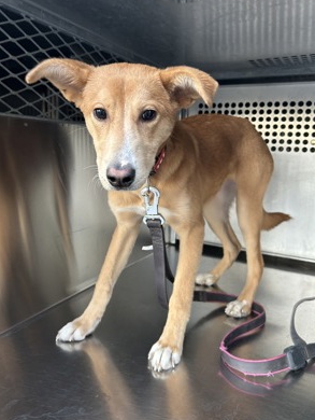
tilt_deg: -9.2
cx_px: 167
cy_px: 201
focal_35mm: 28
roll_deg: -1.9
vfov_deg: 63.4
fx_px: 339
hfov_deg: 49.8
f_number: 1.5
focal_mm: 5.7
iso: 125
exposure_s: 1/63
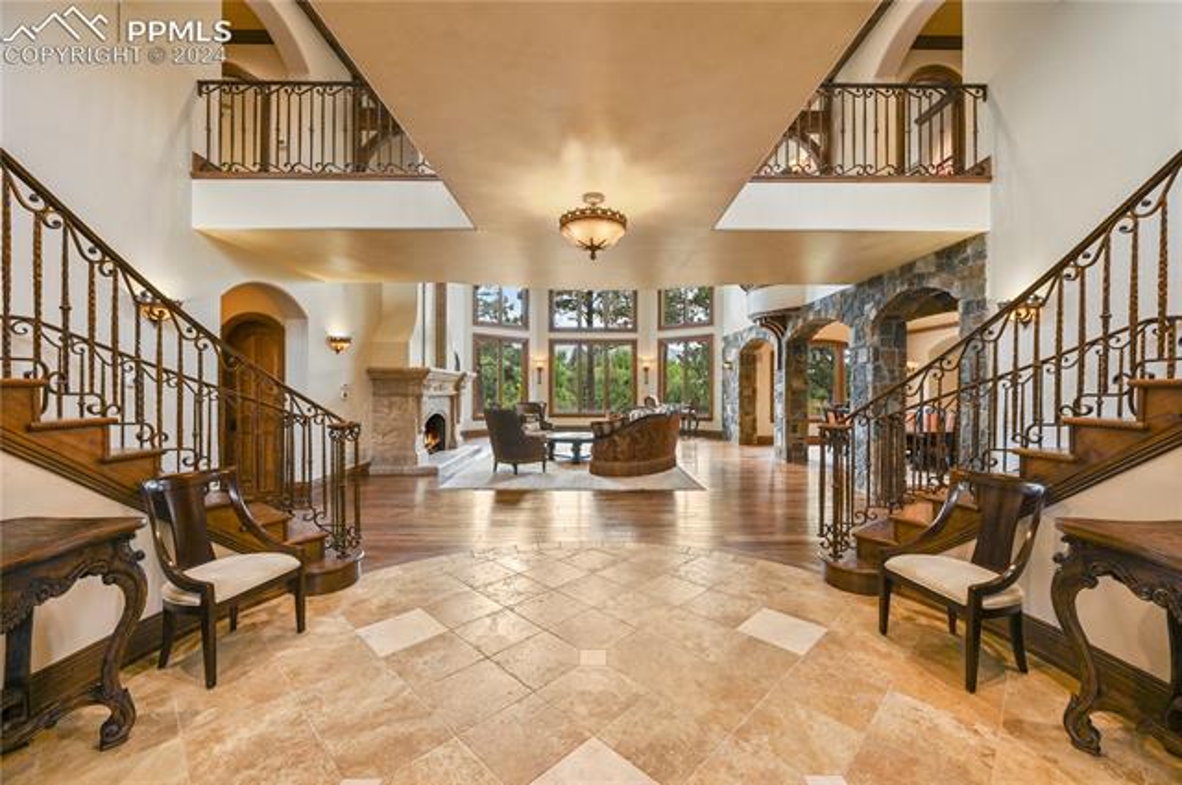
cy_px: 392
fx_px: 459
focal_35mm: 14
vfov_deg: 81.1
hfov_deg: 104.3
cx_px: 591
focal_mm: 14
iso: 400
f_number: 8
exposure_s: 1/13
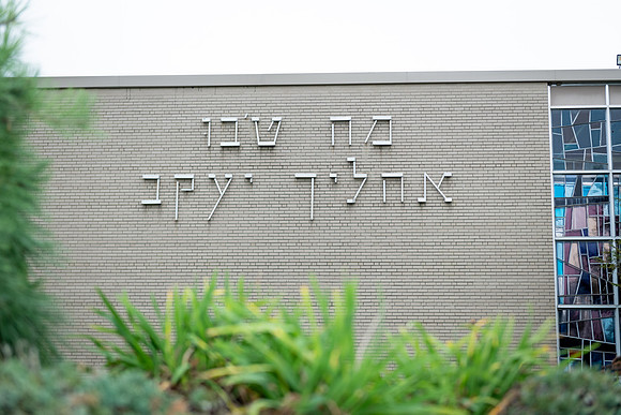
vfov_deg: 21.4
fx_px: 1097
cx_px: 310
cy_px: 208
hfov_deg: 31.6
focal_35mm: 64
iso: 200
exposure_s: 1/160
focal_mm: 62
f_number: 3.5
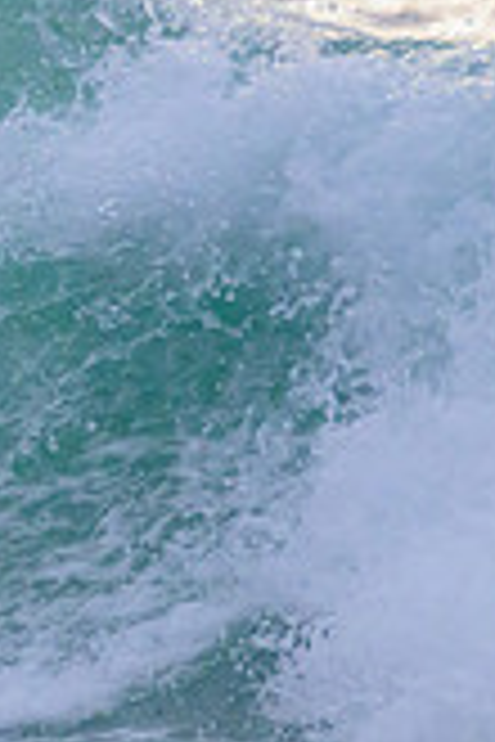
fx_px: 58075
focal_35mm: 2816
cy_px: 106
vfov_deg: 0.7
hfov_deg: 0.5
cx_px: -760
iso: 4000
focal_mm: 800
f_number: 11
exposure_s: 1/2000
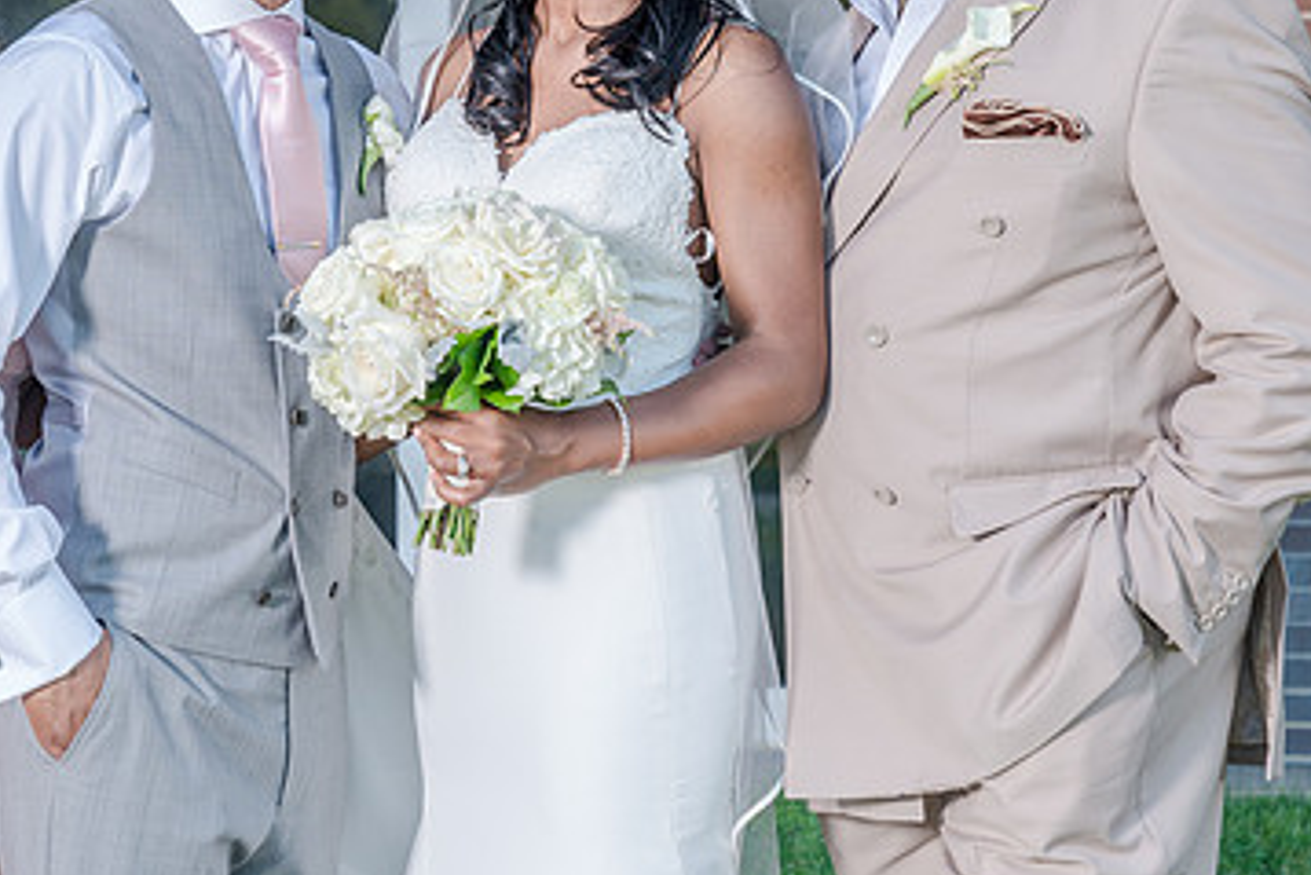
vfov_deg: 12.2
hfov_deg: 18.2
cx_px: 411
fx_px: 4080
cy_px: 168
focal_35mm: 112
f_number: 5.6
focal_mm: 64
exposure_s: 1/200
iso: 200
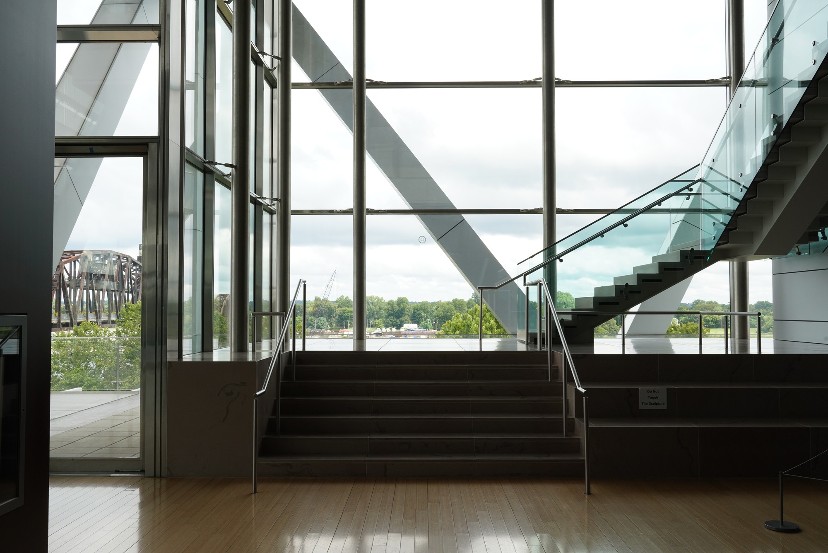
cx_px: 414
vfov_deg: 38.9
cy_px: 276
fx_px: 782
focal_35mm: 34
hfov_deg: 55.8
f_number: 18
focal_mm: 34
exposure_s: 1/100
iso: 800
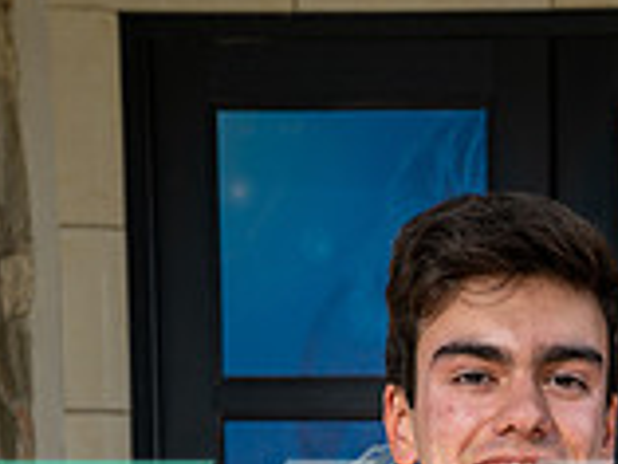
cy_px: 861
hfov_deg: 17.1
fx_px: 2019
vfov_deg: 12.0
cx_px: 567
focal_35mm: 113
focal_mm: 41
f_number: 8
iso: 200
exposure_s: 1/250
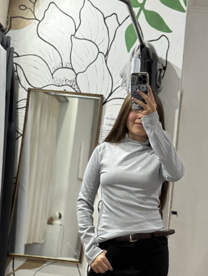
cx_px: 114
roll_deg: -2.9
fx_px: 488
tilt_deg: -26.2
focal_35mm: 61
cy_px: 165
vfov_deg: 31.6
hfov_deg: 24.1
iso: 200
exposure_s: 1/50
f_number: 1.78
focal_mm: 6.76
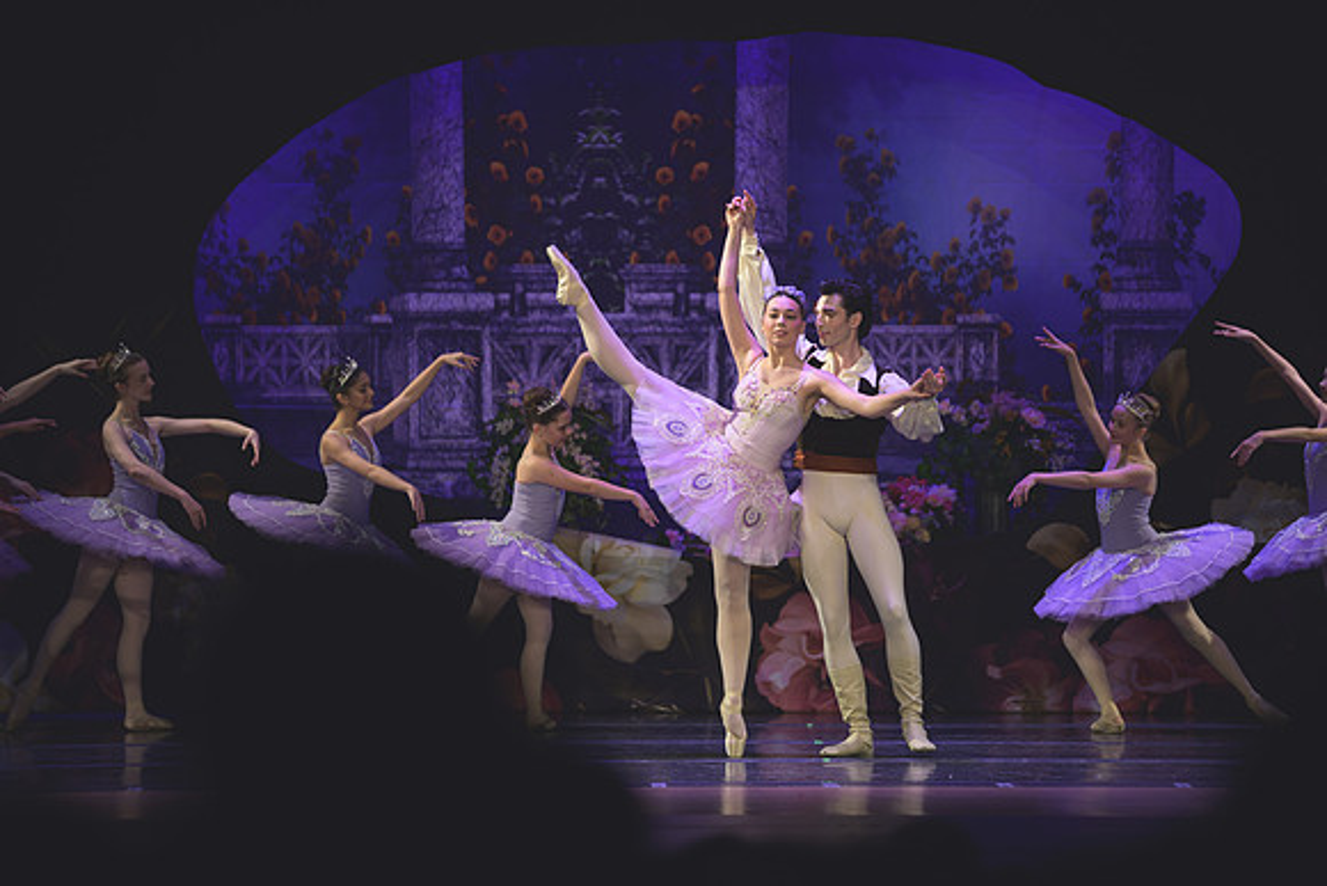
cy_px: 443
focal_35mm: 200
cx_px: 664
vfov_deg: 6.9
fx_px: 7374
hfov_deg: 10.3
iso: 500
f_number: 2.8
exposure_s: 1/320
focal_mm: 200
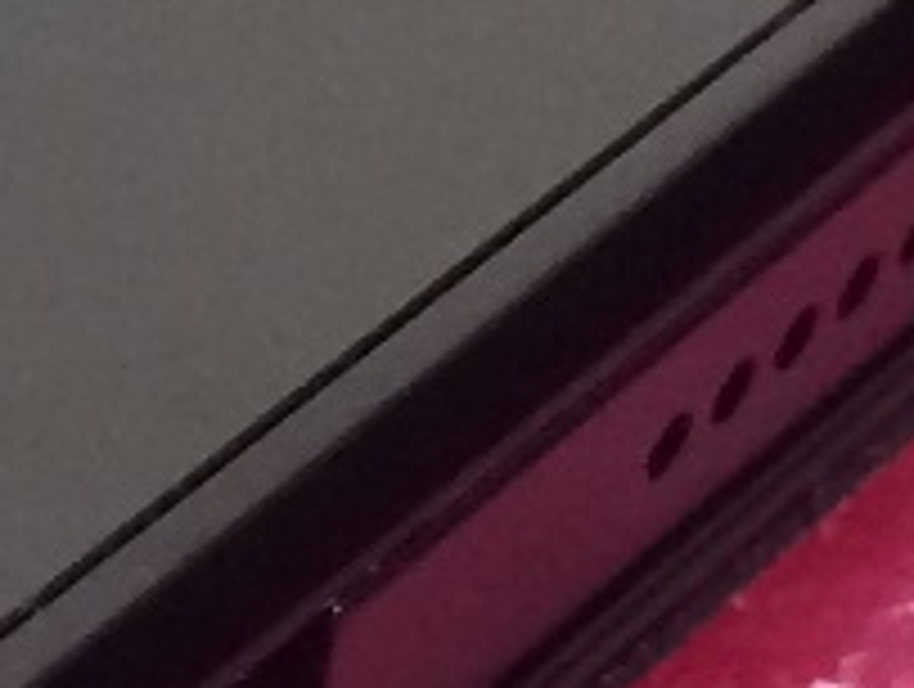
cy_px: -103
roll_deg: +1.4
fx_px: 3862
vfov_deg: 10.1
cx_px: -1283
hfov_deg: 11.3
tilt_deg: -38.1
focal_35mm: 146
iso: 160
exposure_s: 1/33
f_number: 2.2
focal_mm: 4.15
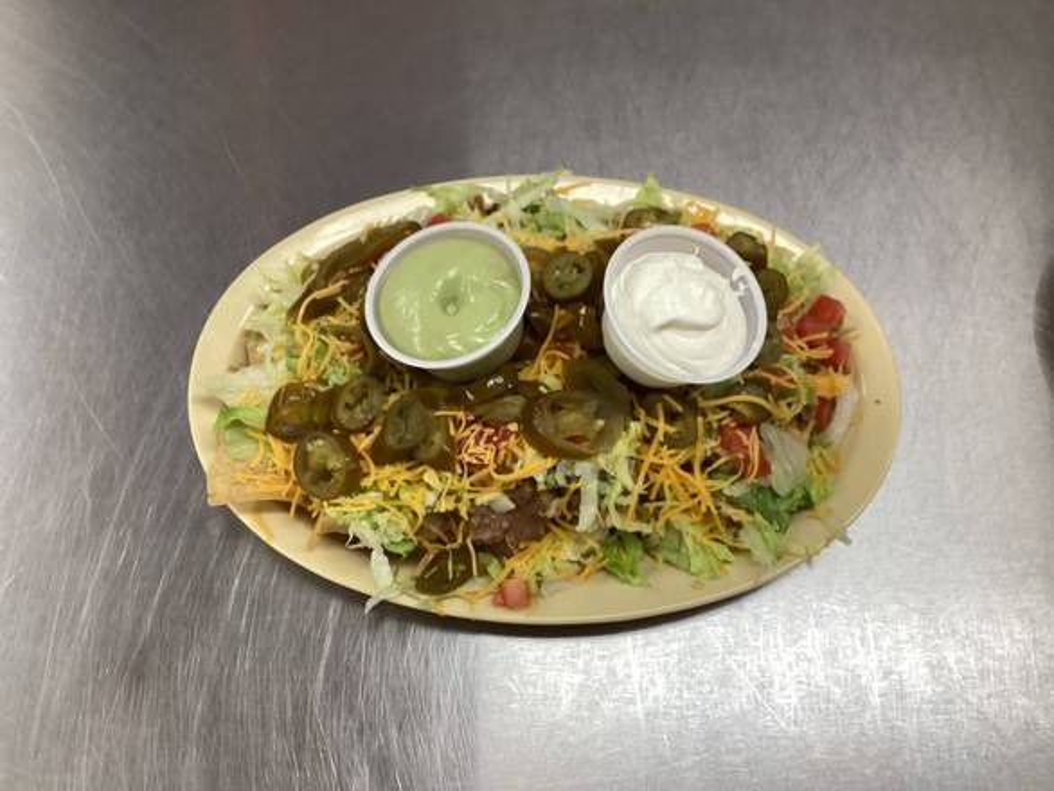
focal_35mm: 31
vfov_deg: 45.5
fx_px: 944
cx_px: 527
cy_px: 396
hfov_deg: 58.3
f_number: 2.4
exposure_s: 1/120
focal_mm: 3.3
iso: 80
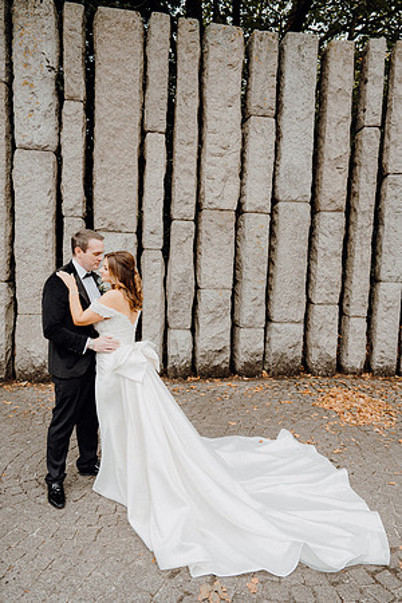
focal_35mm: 24
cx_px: 201
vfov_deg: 73.7
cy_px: 302
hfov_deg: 53.1
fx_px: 402
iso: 125
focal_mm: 24
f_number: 3.5
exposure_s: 1/160
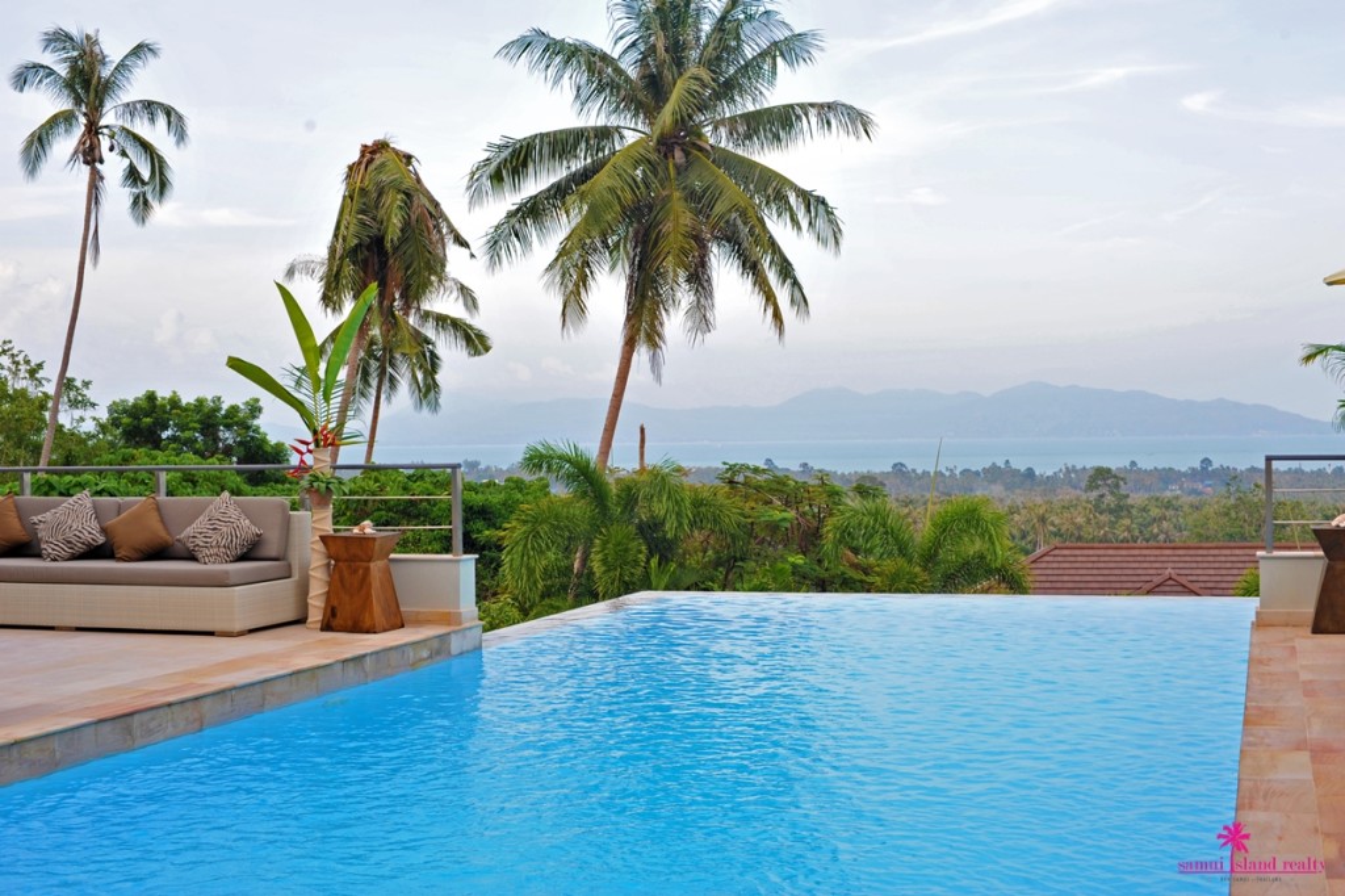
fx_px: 1867
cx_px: 672
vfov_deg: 27.0
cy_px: 448
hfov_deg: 39.6
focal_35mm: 50
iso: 400
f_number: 9
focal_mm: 50
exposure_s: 1/160
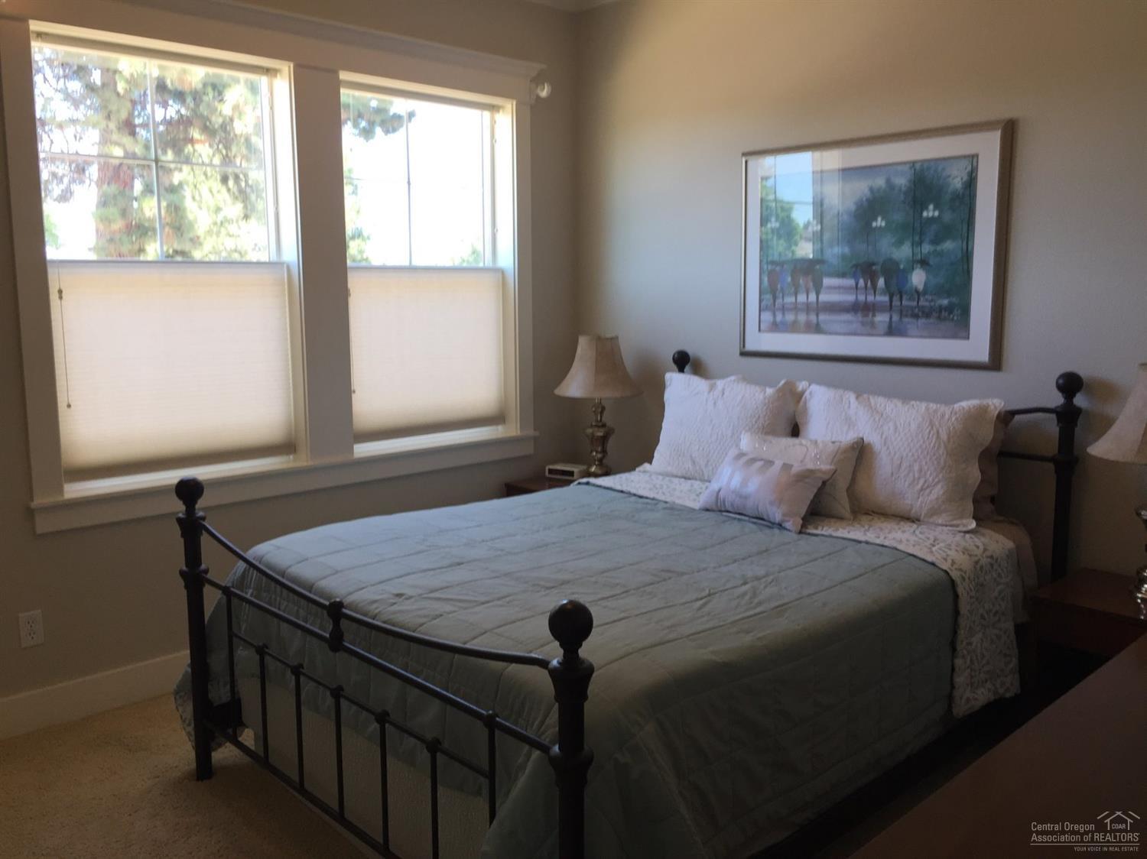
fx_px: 961
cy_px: 430
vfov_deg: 48.2
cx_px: 574
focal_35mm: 29
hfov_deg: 61.7
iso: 40
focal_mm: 4.15
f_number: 2.2
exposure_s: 1/60
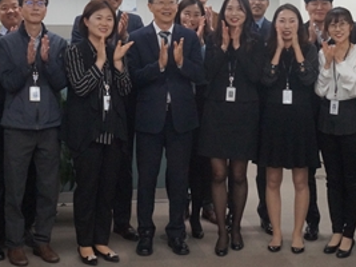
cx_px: 153
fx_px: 699
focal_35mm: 68
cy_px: 35
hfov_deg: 28.5
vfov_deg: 21.2
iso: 1600
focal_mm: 18
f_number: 5.6
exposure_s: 1/200
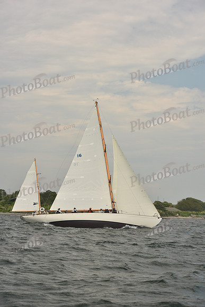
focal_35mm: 78
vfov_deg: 26.0
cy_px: 154
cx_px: 102
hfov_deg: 17.5
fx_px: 666
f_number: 7.1
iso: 250
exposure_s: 1/500
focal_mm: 78
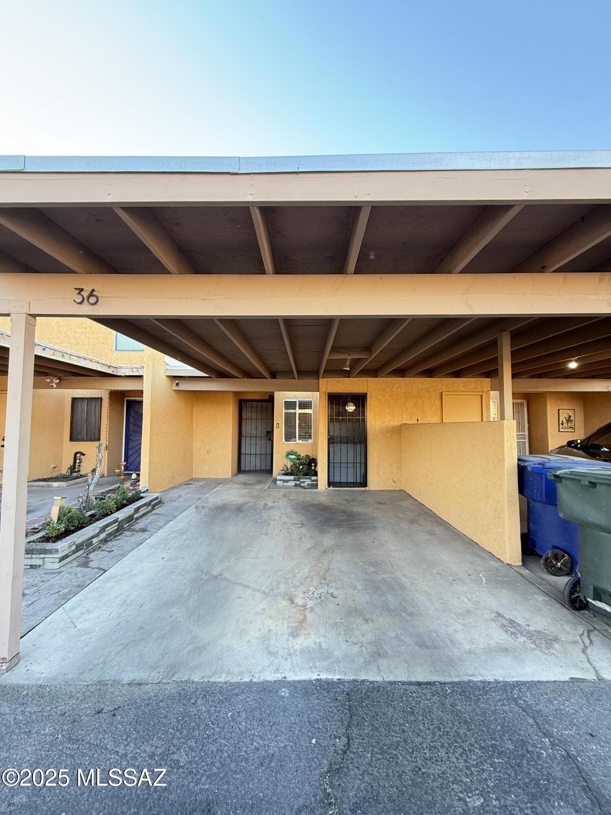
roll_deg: +0.0
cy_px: 408
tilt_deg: +4.1
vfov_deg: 102.1
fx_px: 329
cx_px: 306
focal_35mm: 14
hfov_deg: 85.7
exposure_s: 1/99
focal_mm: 2.22
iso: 160
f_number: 2.2
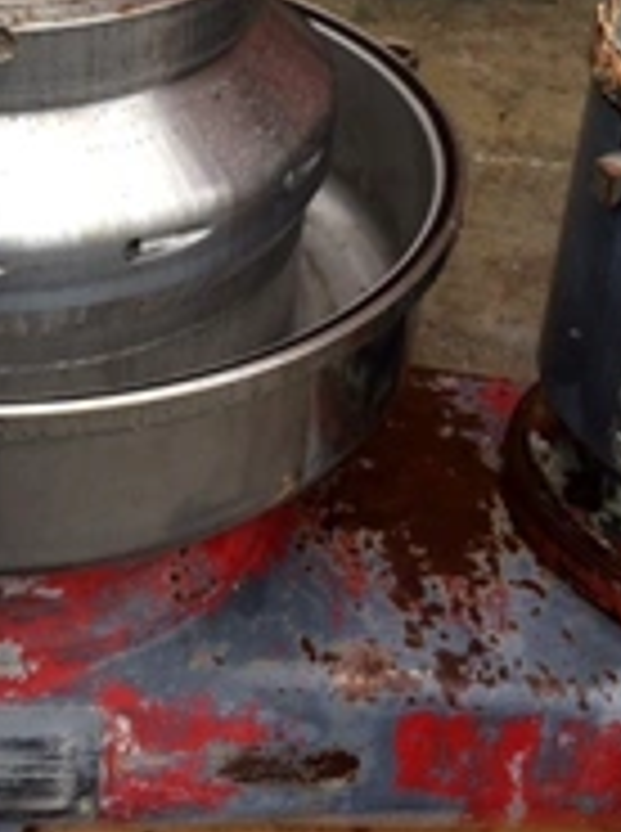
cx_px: 9
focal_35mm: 65
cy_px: 130
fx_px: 1560
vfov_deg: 29.0
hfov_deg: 21.7
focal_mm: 4.12
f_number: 2.2
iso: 40
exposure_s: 1/120
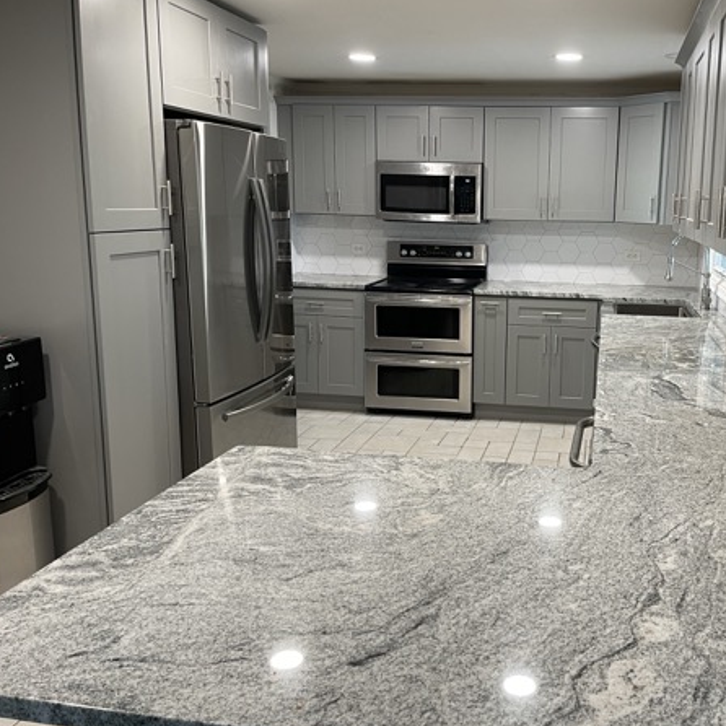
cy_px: 350
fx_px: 783
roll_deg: -1.7
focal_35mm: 33
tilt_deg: -11.7
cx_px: 506
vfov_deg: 49.7
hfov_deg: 48.6
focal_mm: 5.1
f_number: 1.6
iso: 100
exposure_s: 1/60
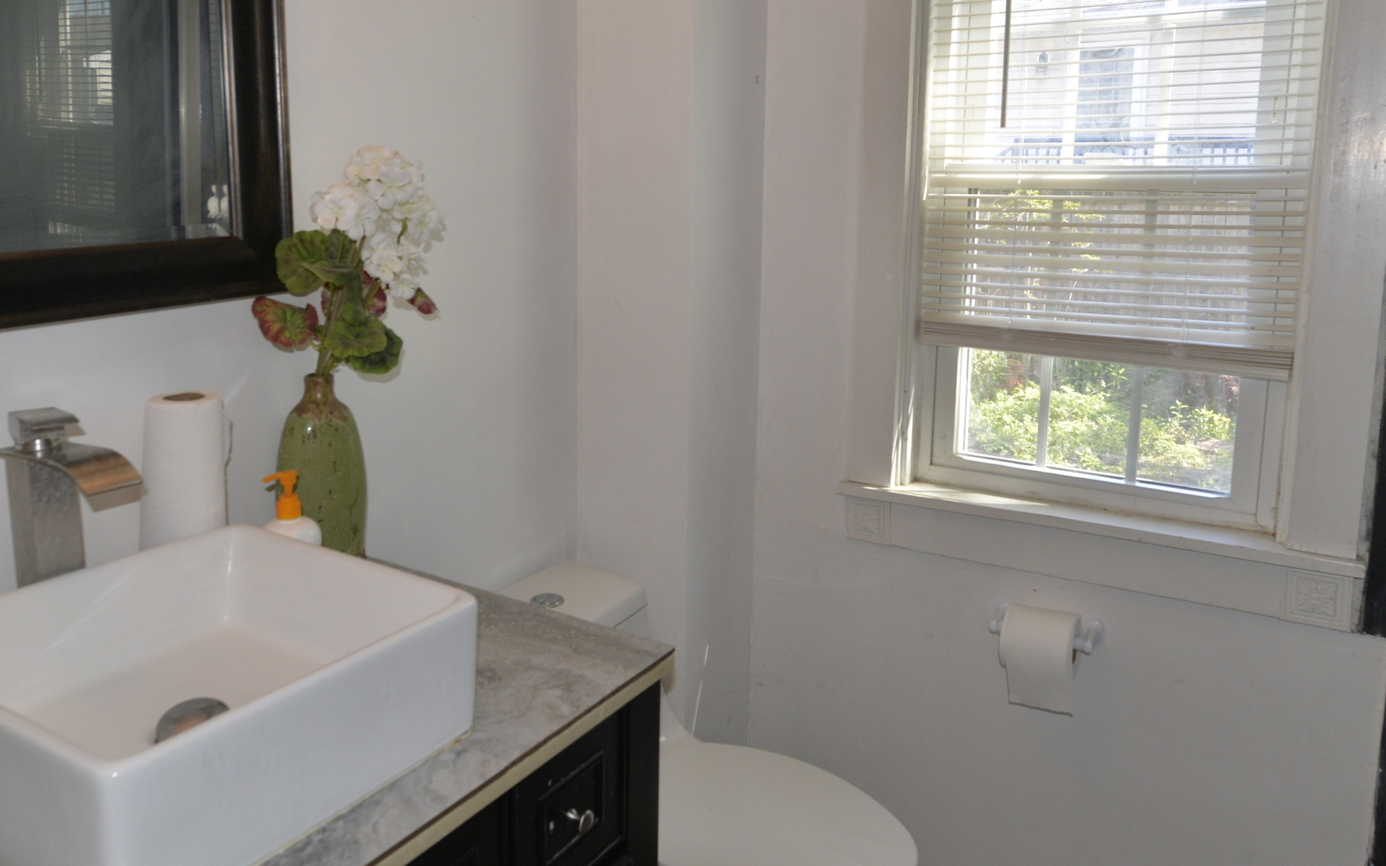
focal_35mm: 28
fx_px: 1058
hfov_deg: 66.5
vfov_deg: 44.1
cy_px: 317
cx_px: 675
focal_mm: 18
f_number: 8
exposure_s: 1/125
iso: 900
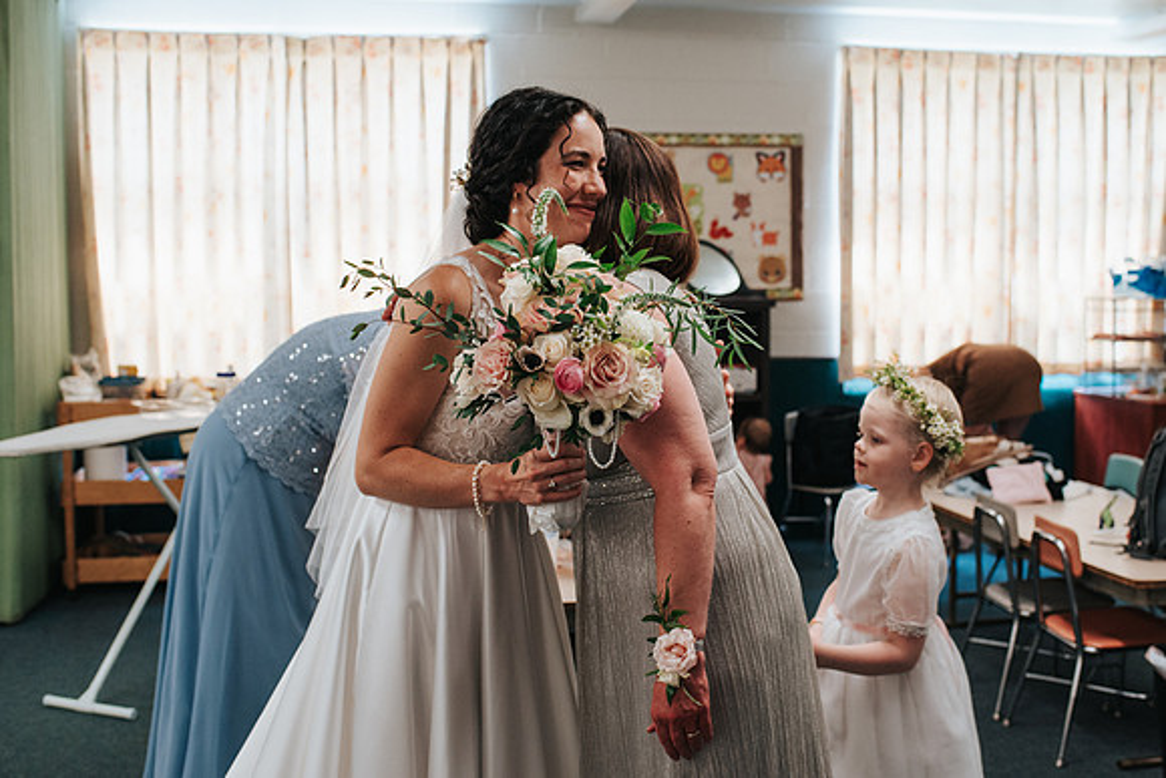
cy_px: 335
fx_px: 1373
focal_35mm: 42
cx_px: 630
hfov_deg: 46.0
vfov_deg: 31.6
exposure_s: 1/125
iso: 560
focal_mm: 35
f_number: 3.2
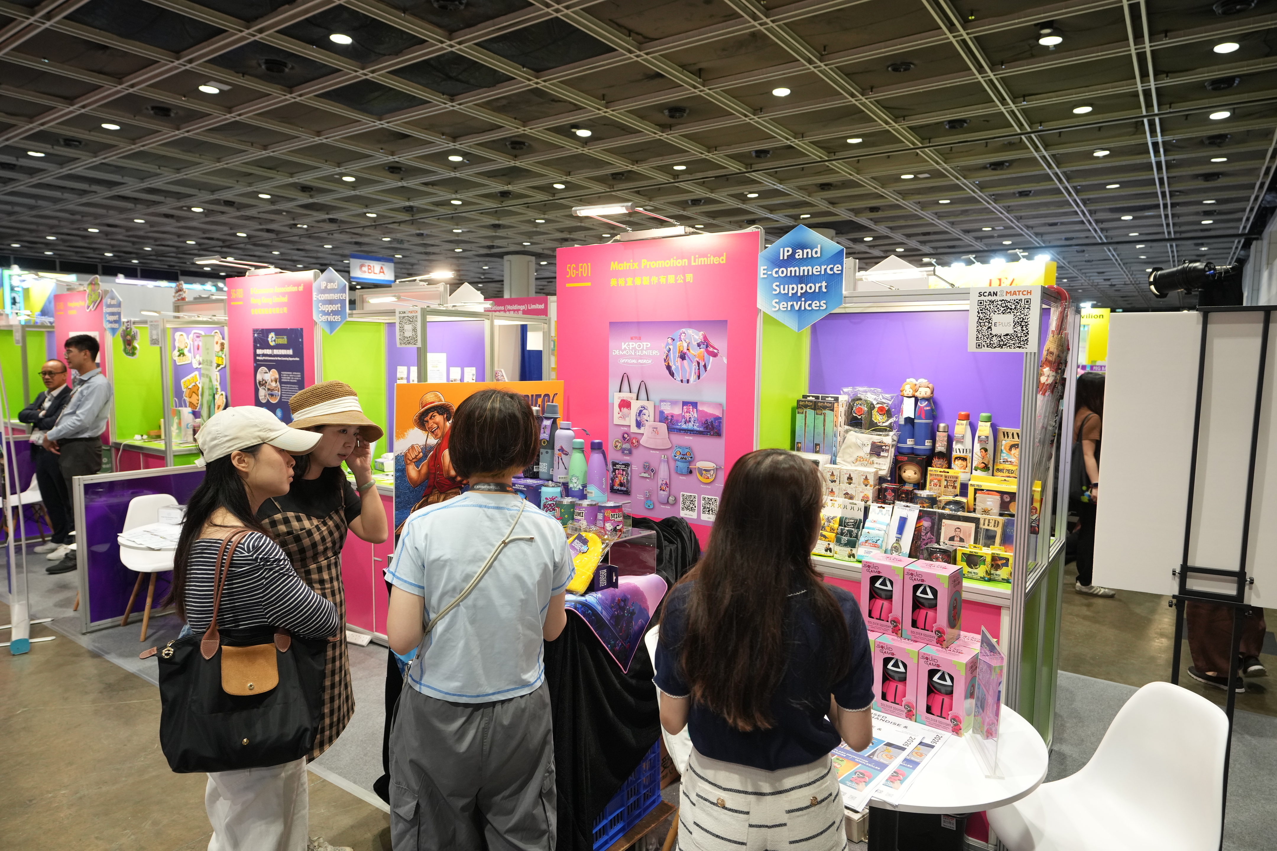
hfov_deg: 78.6
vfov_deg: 57.2
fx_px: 780
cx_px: 638
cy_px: 426
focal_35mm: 22
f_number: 4
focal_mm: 22
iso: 1600
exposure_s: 1/125
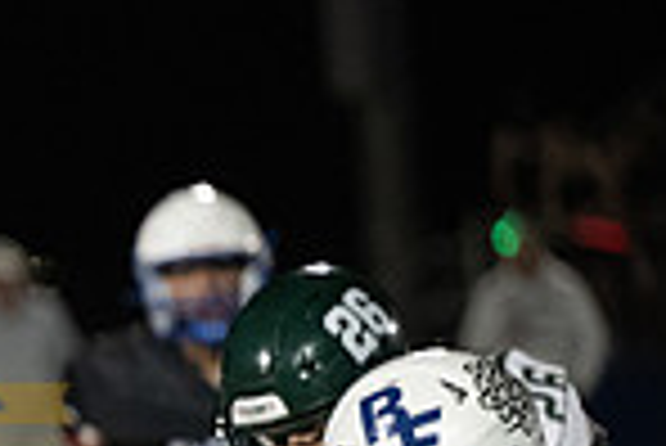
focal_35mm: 607
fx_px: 11240
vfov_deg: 2.3
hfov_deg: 3.4
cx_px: -270
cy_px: 849
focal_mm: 155
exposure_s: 1/1250
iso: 5000
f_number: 2.8
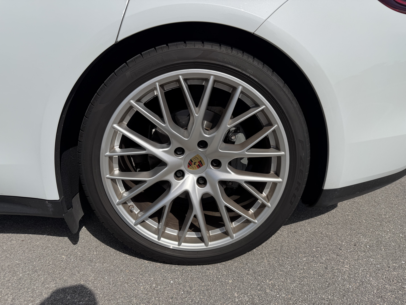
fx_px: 281
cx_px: 203
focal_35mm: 24
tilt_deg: -14.8
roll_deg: -0.4
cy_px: 152
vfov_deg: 56.8
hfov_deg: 71.6
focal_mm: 6.76
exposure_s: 1/8130
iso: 80
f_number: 1.78
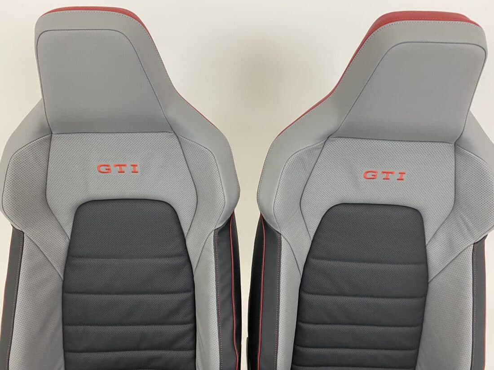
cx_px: 247
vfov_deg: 53.1
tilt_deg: -23.3
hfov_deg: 67.3
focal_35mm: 26
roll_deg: -1.1
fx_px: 371
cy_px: 185
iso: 125
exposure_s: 1/71
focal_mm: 4.25
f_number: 1.8
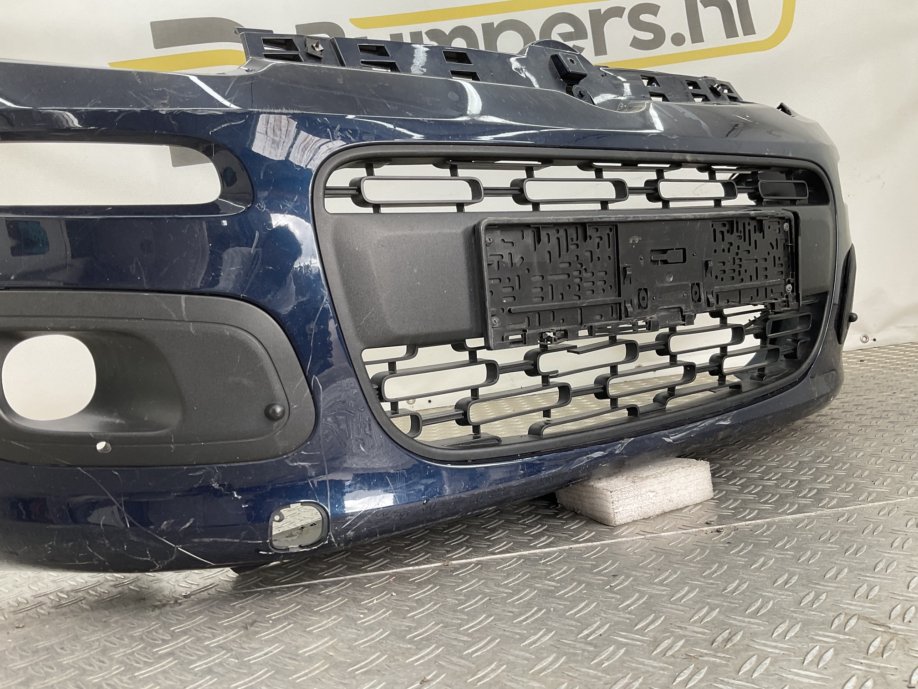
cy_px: 344
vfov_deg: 48.2
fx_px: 769
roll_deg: +6.5
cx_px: 459
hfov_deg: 61.7
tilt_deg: -3.7
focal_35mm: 29
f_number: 1.8
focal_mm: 3
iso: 32
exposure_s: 1/100
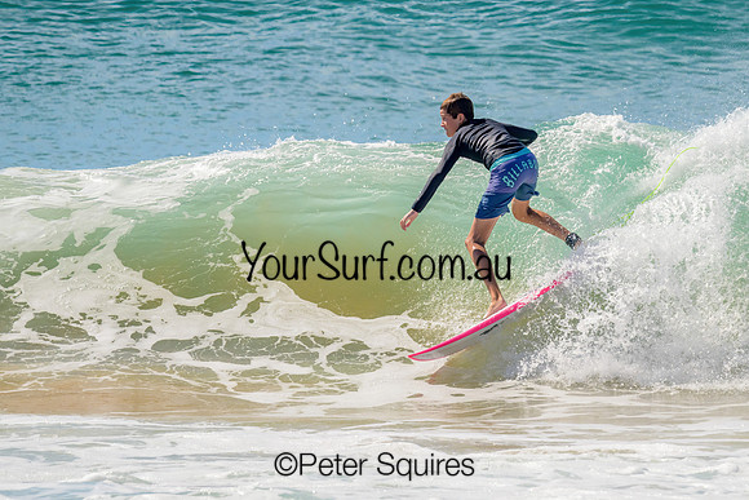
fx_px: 14027
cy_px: 238
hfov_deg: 3.1
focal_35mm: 674
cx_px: 458
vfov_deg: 2.0
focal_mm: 490
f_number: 10
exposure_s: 1/2000
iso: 640
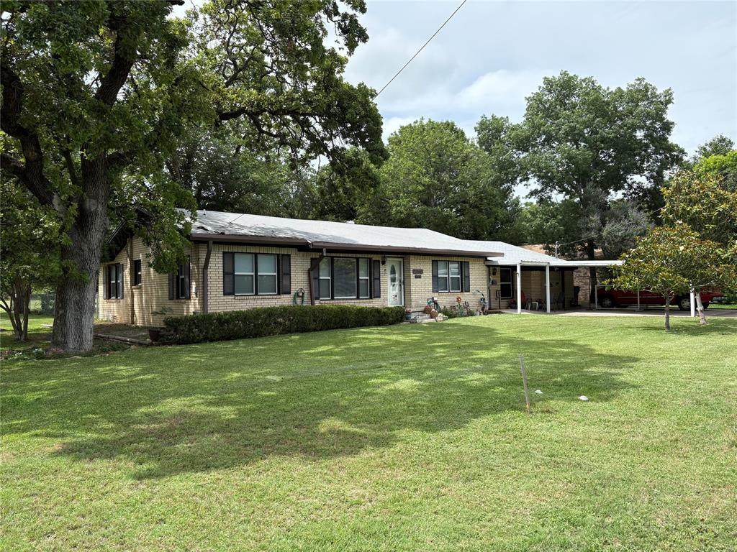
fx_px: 554
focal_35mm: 26
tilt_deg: +1.6
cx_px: 368
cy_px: 276
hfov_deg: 67.3
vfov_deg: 53.1
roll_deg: +1.1
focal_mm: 5.96
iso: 64
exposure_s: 1/2075
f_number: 1.6
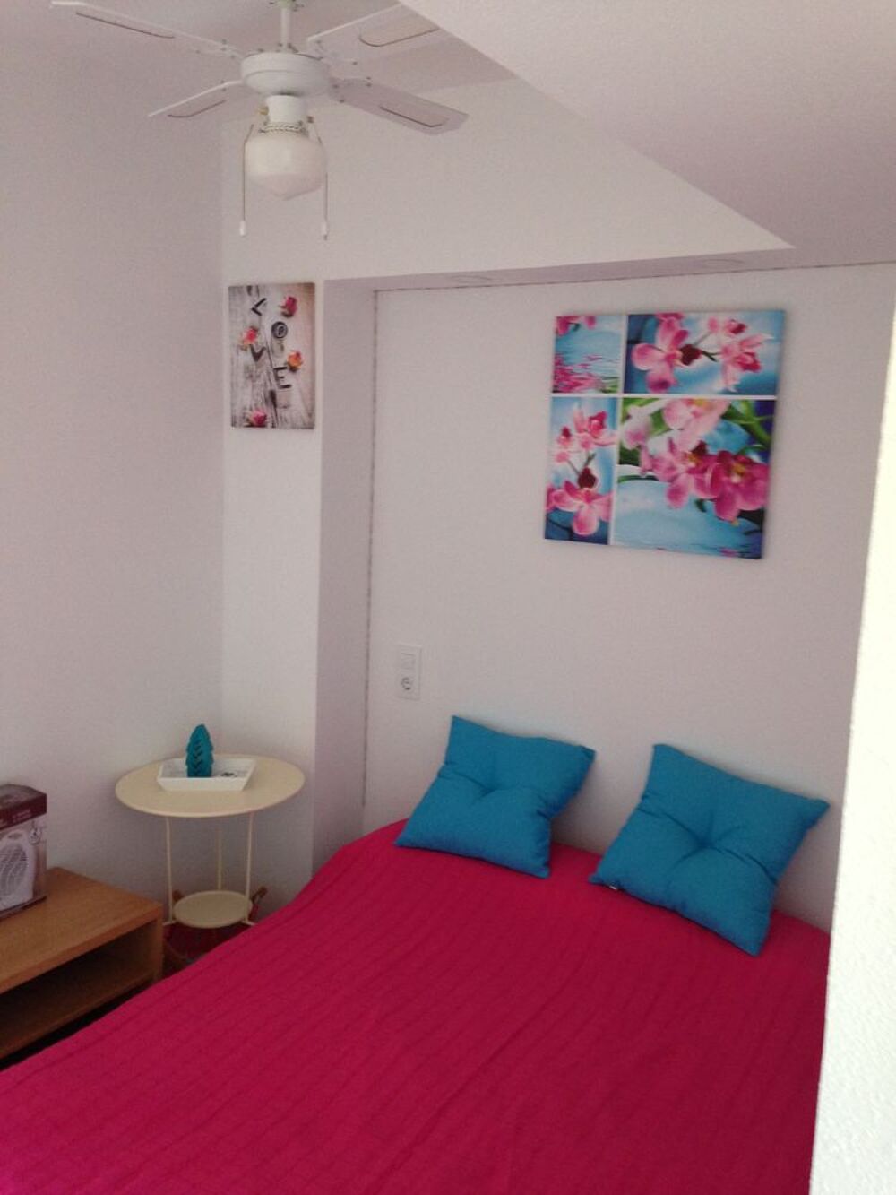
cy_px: 598
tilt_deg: -7.1
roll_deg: -2.1
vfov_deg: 55.3
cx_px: 448
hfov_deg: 43.0
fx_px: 1139
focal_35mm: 33
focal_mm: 4.12
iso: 160
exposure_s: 1/20
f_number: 2.4
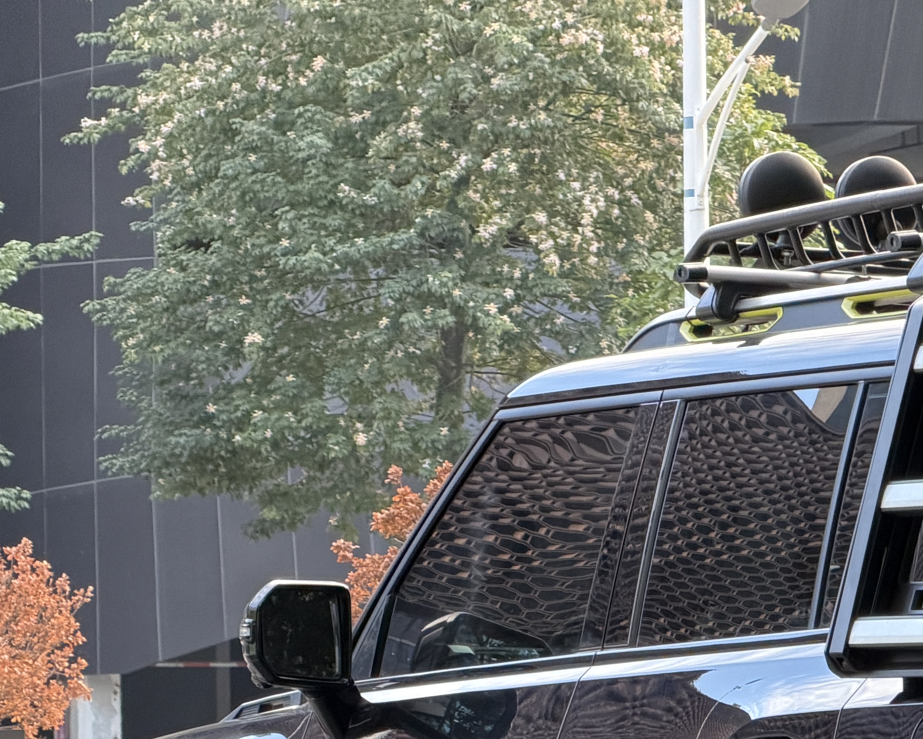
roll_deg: -0.5
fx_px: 6885
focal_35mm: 252
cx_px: 1044
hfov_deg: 7.6
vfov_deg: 6.1
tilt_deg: +0.3
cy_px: 752
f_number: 2.8
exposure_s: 1/121
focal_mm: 16.89
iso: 320
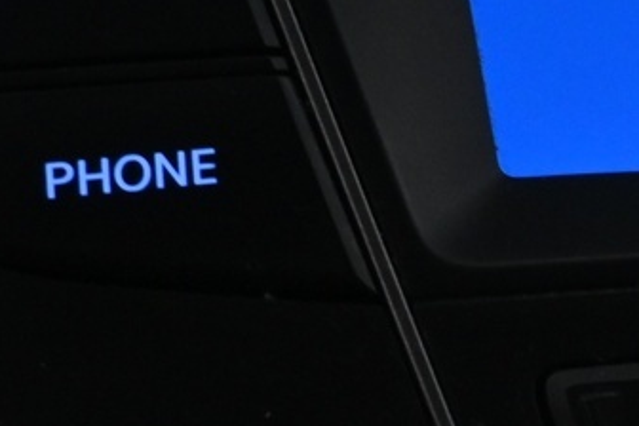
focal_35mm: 217
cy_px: 203
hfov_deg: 9.2
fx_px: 3851
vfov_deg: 6.3
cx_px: 1044
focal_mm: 30
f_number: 4.8
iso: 1800
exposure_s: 1/50
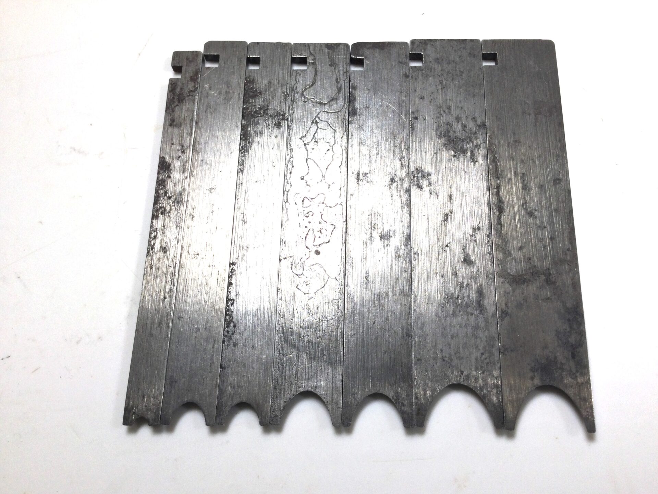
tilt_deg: -71.6
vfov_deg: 45.4
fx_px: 589
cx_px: 329
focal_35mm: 31
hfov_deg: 58.4
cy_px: 247
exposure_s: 1/246
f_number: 2.4
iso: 25
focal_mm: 3.3
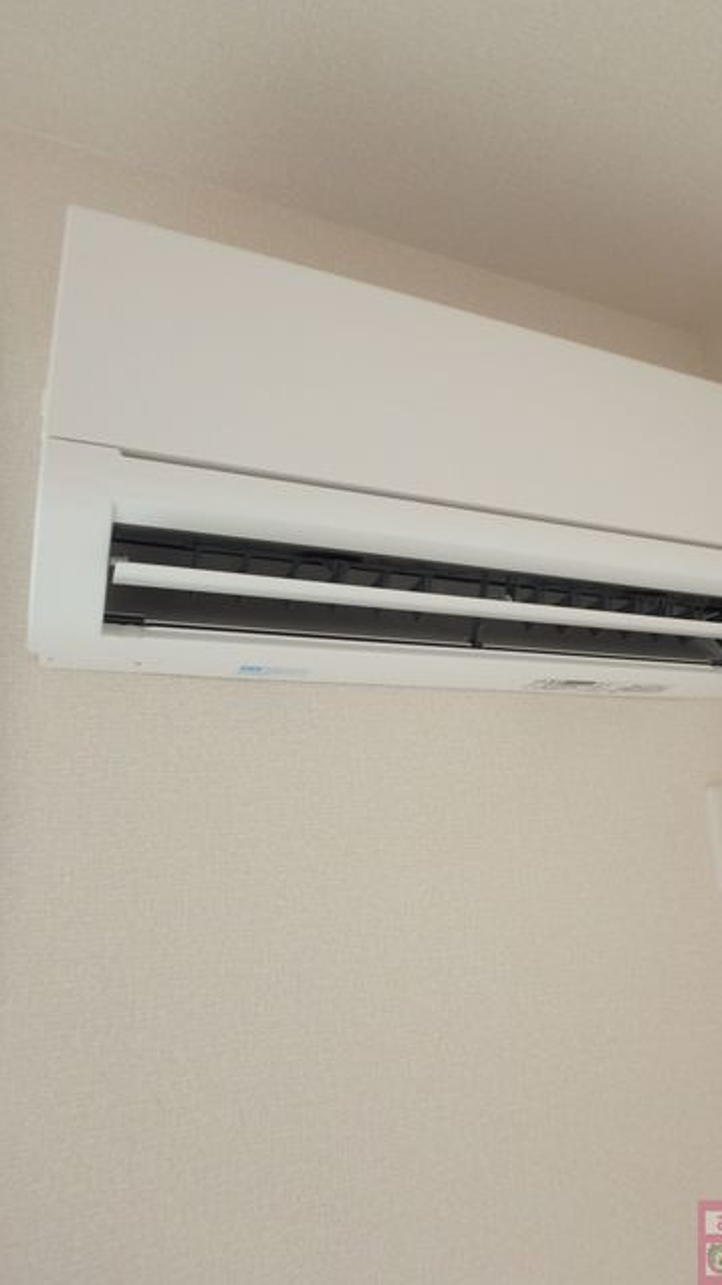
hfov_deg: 49.0
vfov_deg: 78.7
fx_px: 783
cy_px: 641
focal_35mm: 23
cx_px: 448
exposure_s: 1/30
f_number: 3.5
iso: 250
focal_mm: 3.7
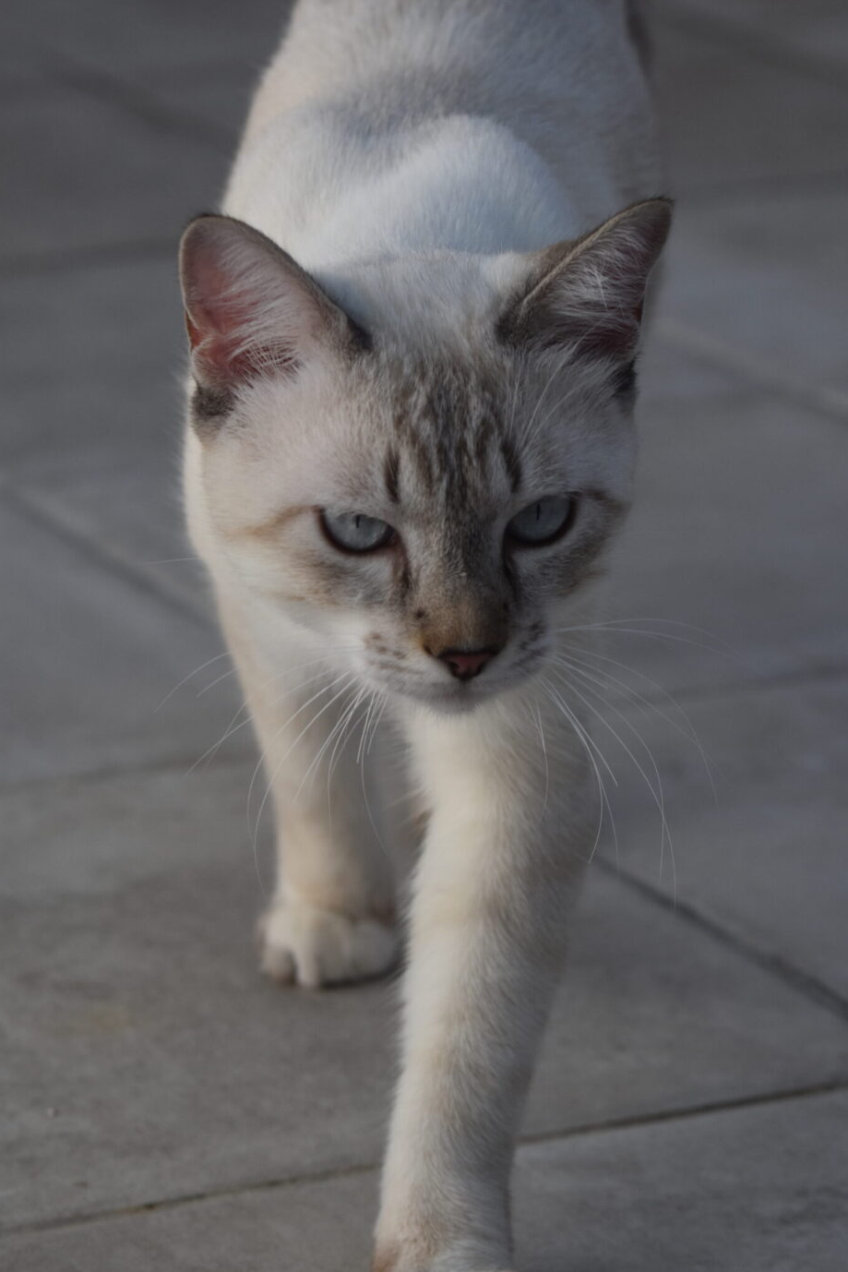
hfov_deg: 8.6
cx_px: 452
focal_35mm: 160
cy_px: 773
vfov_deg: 12.9
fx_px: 5638
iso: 400
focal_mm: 85
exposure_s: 1/1250
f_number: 5
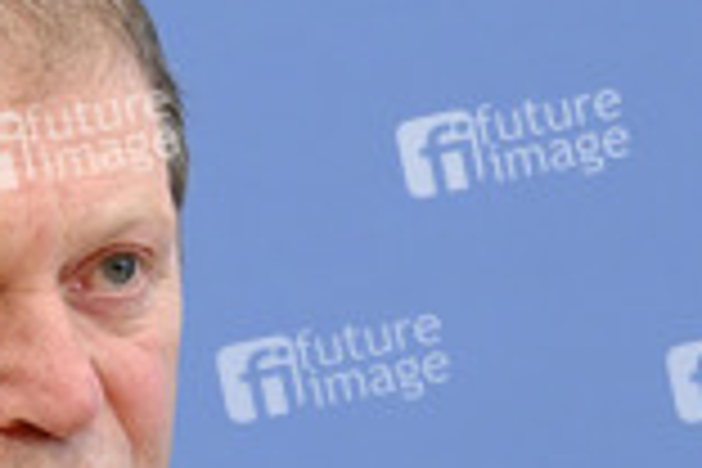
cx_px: -56
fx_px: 6746
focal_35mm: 346
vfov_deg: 4.0
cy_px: 482
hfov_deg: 5.9
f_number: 5.6
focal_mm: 120
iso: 3200
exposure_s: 1/500
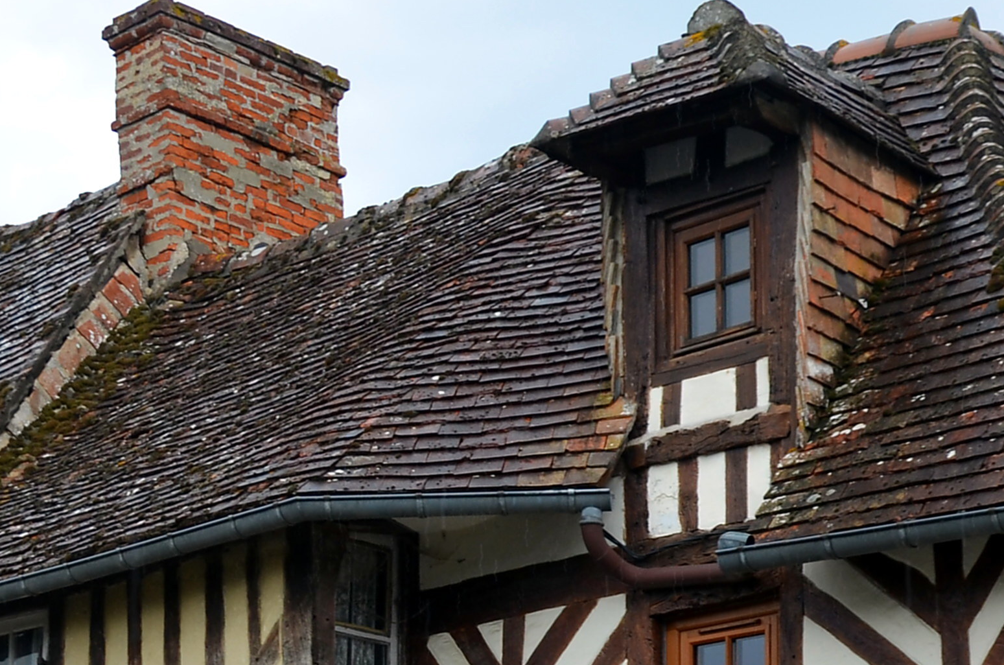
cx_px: 151
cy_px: 905
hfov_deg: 19.2
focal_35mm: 105
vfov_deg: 12.5
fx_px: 2922
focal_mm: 22
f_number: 6.3
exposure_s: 1/160
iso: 200
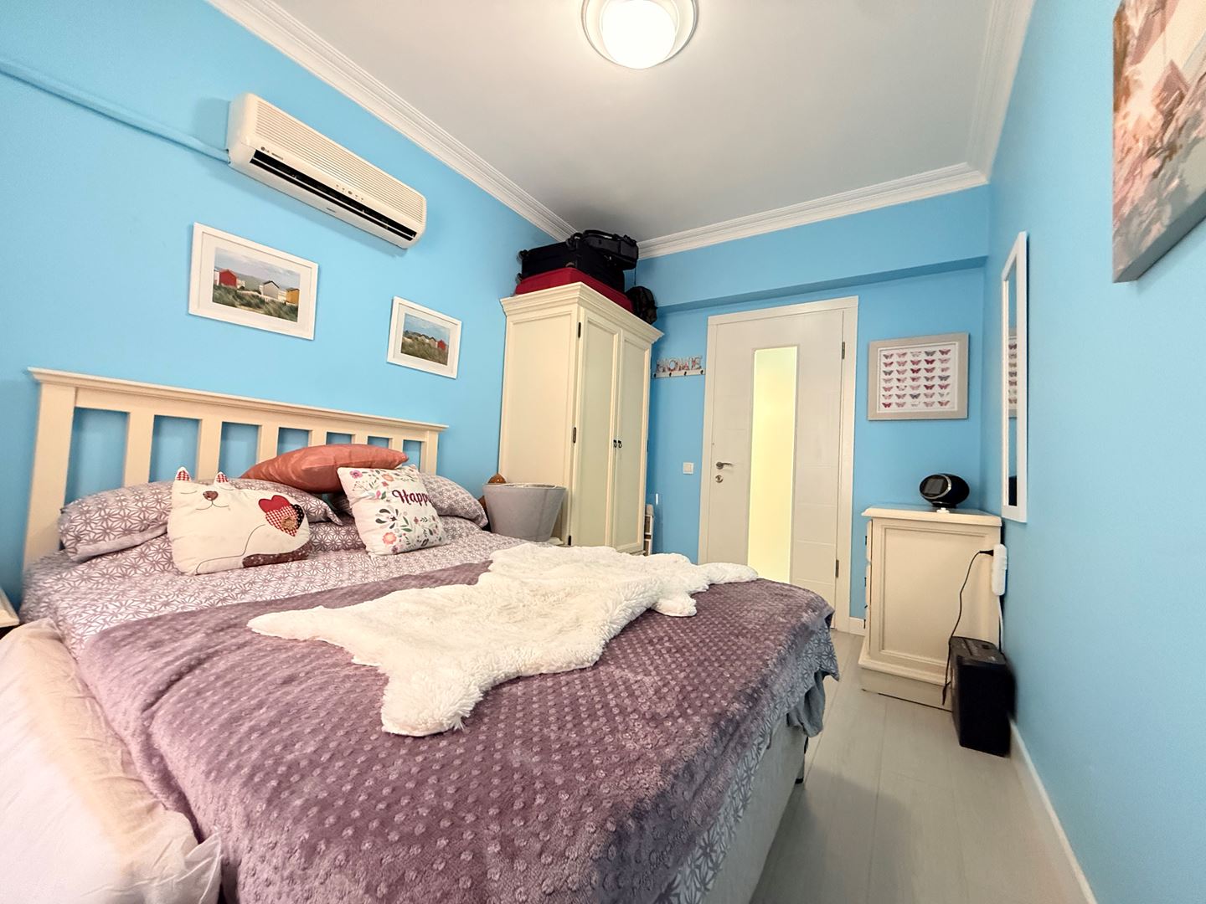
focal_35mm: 14
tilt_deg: +3.7
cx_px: 603
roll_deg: -3.1
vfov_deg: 85.7
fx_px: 488
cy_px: 452
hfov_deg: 102.1
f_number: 2.2
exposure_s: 1/50
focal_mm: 2.22
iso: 640
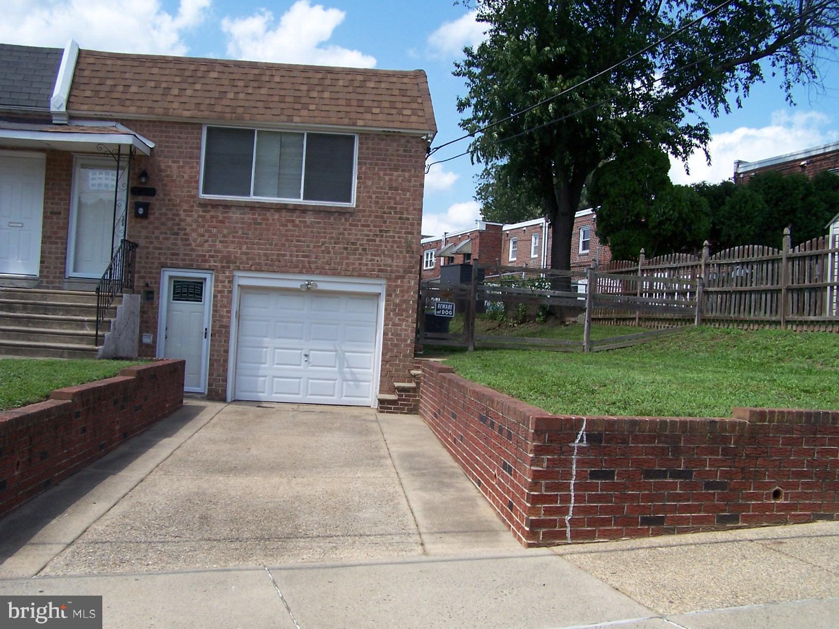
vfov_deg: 37.7
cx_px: 420
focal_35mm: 38
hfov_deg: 49.0
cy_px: 314
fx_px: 921
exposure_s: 1/500
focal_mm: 6.3
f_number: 4
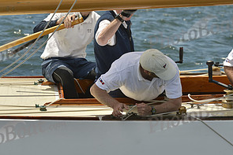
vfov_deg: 5.2
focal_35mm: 265
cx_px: 107
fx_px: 1716
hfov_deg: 7.8
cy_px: 83
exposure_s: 1/1600
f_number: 8
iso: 280
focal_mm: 135
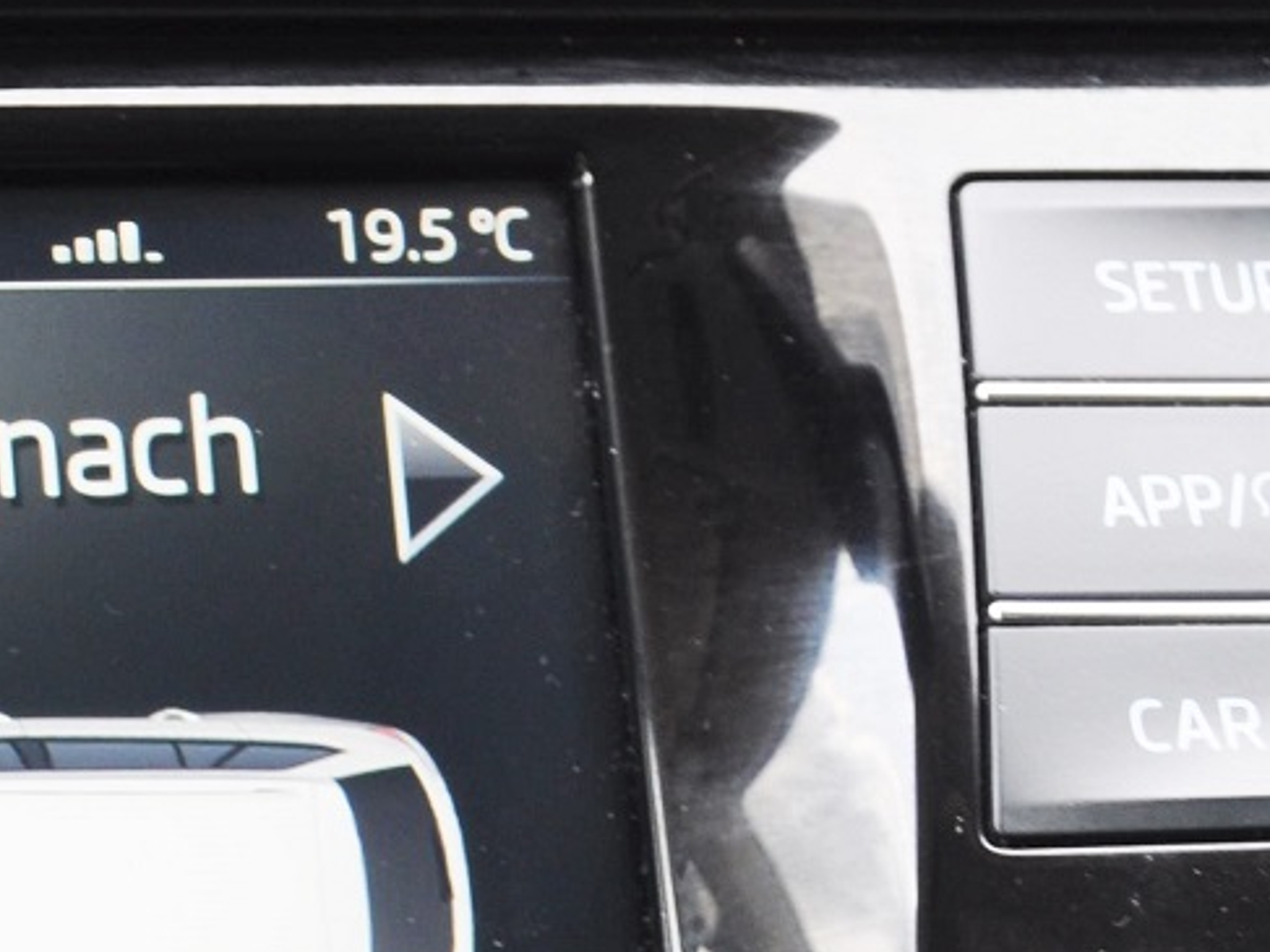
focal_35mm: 191
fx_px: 7006
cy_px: 878
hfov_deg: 10.1
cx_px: -464
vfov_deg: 7.7
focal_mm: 34
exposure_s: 1/80
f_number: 4.5
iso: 250
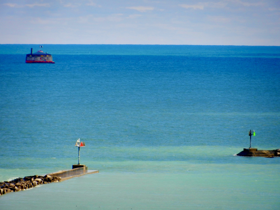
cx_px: 140
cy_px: 105
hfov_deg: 4.4
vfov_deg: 3.3
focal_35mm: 450
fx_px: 3640
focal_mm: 81
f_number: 5.9
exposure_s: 1/160
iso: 160
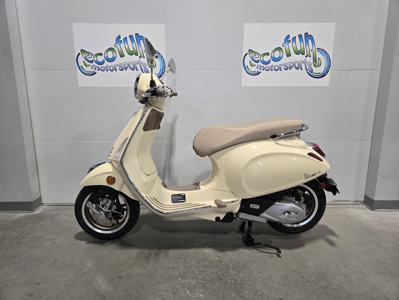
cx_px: 200
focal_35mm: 23
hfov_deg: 73.9
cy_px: 150
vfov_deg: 58.9
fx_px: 265
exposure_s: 1/180
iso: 250
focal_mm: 5.4
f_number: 1.8
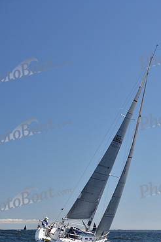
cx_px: 106
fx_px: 738
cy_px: 157
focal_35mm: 110
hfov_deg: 12.4
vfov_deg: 18.5
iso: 200
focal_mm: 70
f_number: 4.5
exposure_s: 1/800
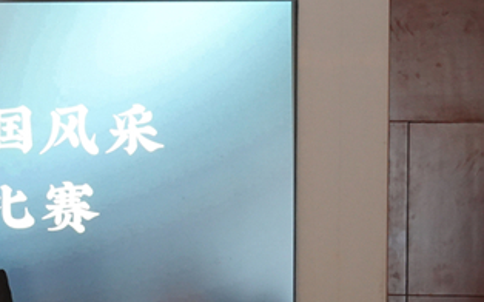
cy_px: 315
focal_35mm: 192
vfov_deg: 6.8
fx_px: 2532
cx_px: -97
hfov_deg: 10.7
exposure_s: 1/13
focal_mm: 27.24
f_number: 3.5
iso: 800
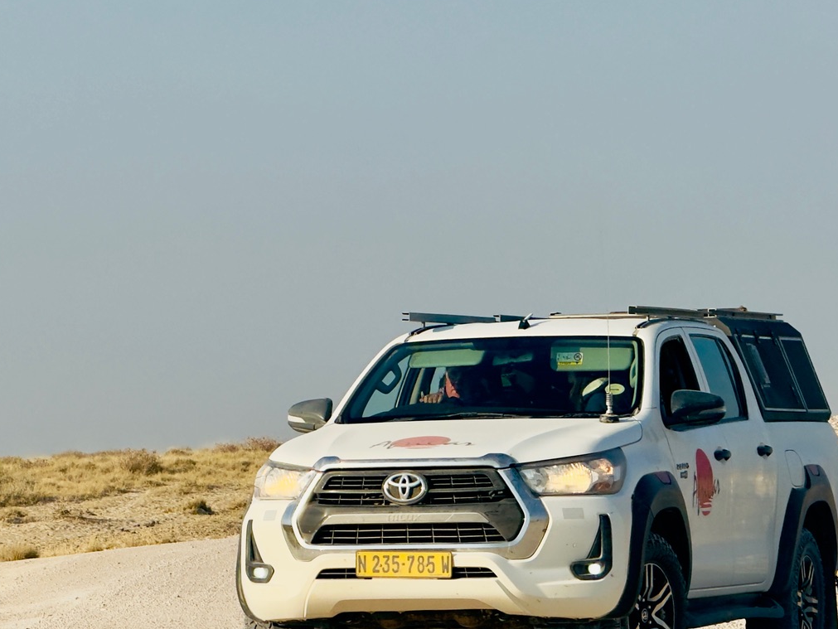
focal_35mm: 243
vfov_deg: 6.1
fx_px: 5885
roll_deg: +1.7
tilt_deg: -0.9
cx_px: 107
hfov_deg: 8.1
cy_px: 541
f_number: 2.8
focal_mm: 15.66
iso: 50
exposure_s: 1/2358
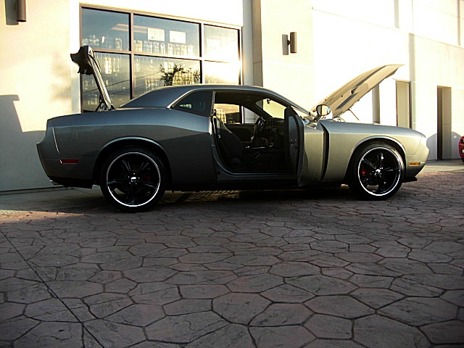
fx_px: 483
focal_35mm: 36
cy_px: 174
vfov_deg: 39.7
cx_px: 232
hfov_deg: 51.4
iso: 50
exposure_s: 1/200
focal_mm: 6.3
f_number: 2.8
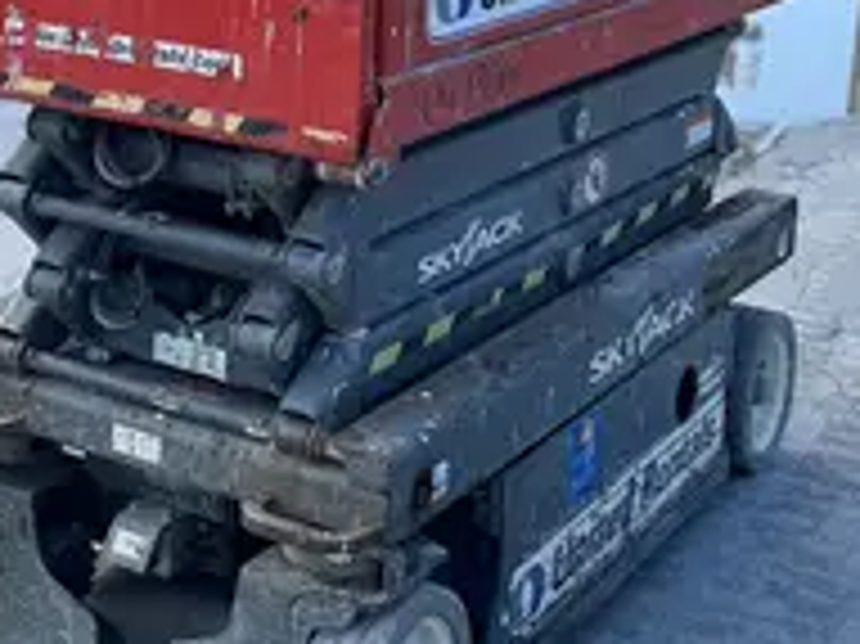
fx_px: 1862
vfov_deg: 19.1
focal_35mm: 75
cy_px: -7
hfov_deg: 25.9
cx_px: 302
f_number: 1.6
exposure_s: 1/1212
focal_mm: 5.1
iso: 50
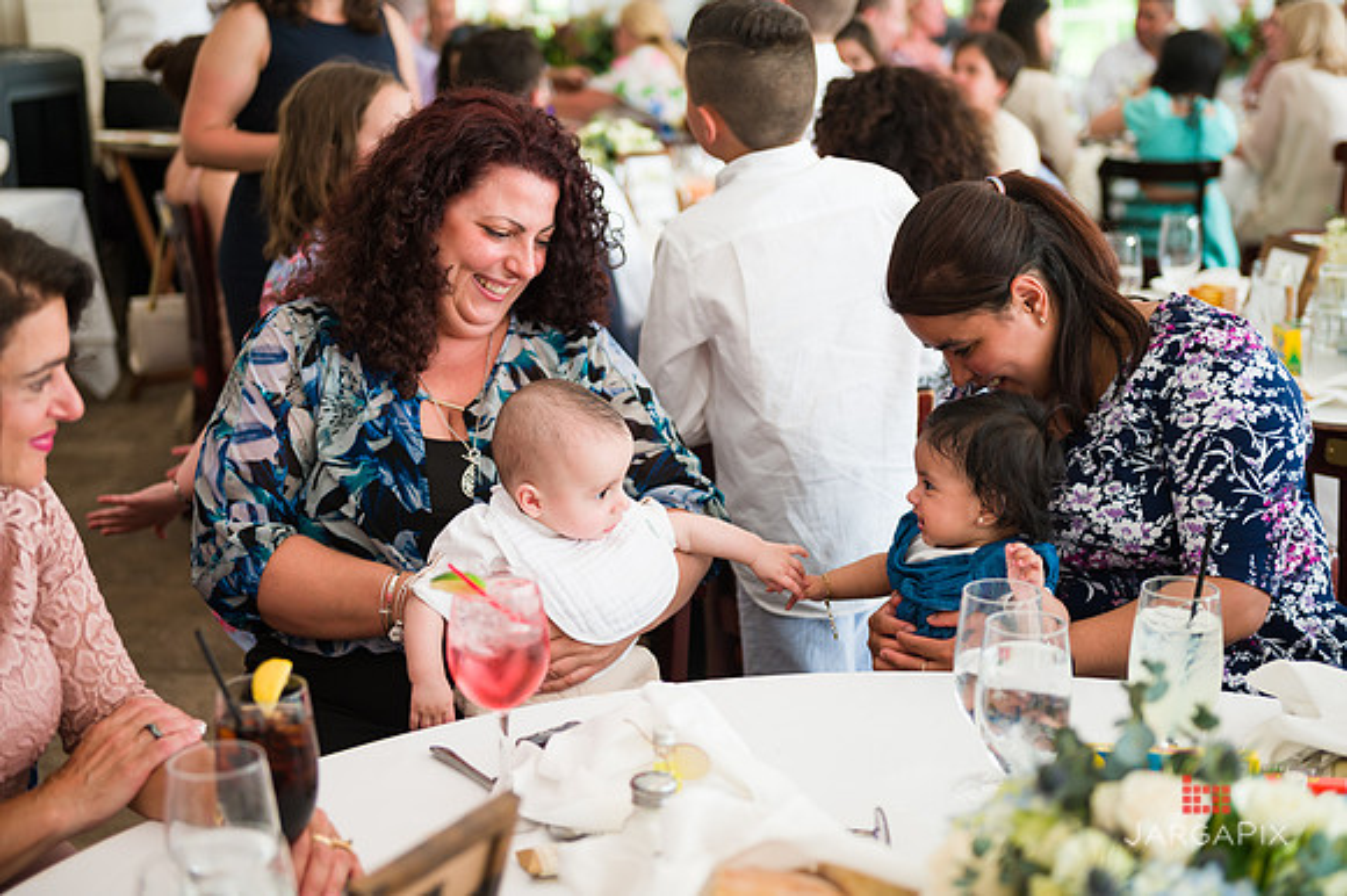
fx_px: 2169
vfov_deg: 23.4
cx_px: 674
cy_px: 448
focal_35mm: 58
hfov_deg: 34.5
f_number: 3.2
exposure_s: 1/200
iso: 320
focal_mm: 58
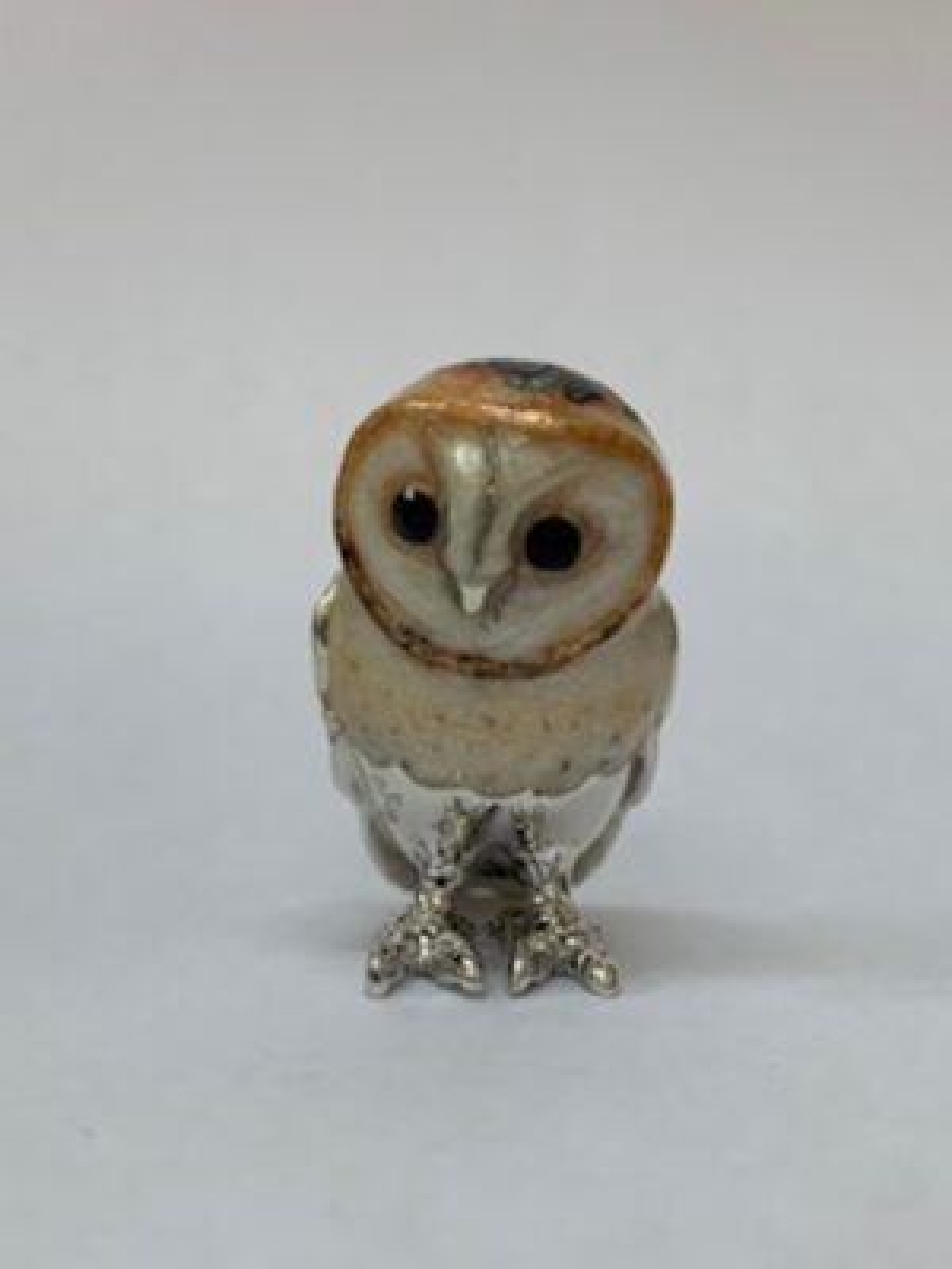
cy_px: 634
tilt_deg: +3.3
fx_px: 953
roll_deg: -1.1
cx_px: 476
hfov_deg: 53.1
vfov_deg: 67.3
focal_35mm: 26
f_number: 1.8
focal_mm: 4.25
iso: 32
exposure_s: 1/100
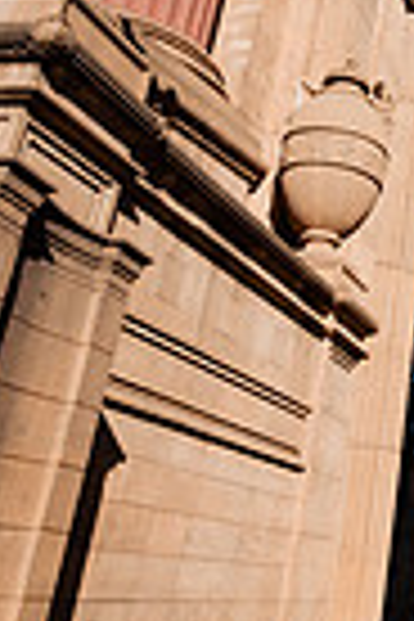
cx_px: 657
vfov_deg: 39.7
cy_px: 189
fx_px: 845
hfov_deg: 21.8
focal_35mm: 49
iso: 160
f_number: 9
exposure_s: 1/250
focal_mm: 10
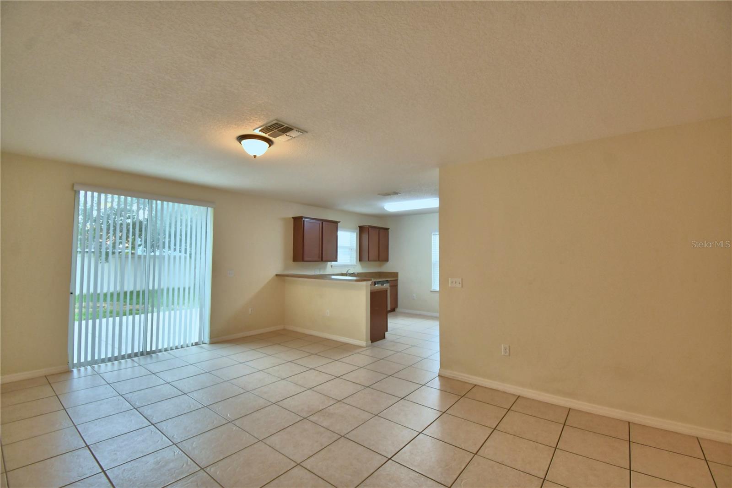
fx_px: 305
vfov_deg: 77.3
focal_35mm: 15
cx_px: 366
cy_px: 244
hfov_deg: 100.4
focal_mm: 10
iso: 400
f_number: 4.5
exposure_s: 1/60
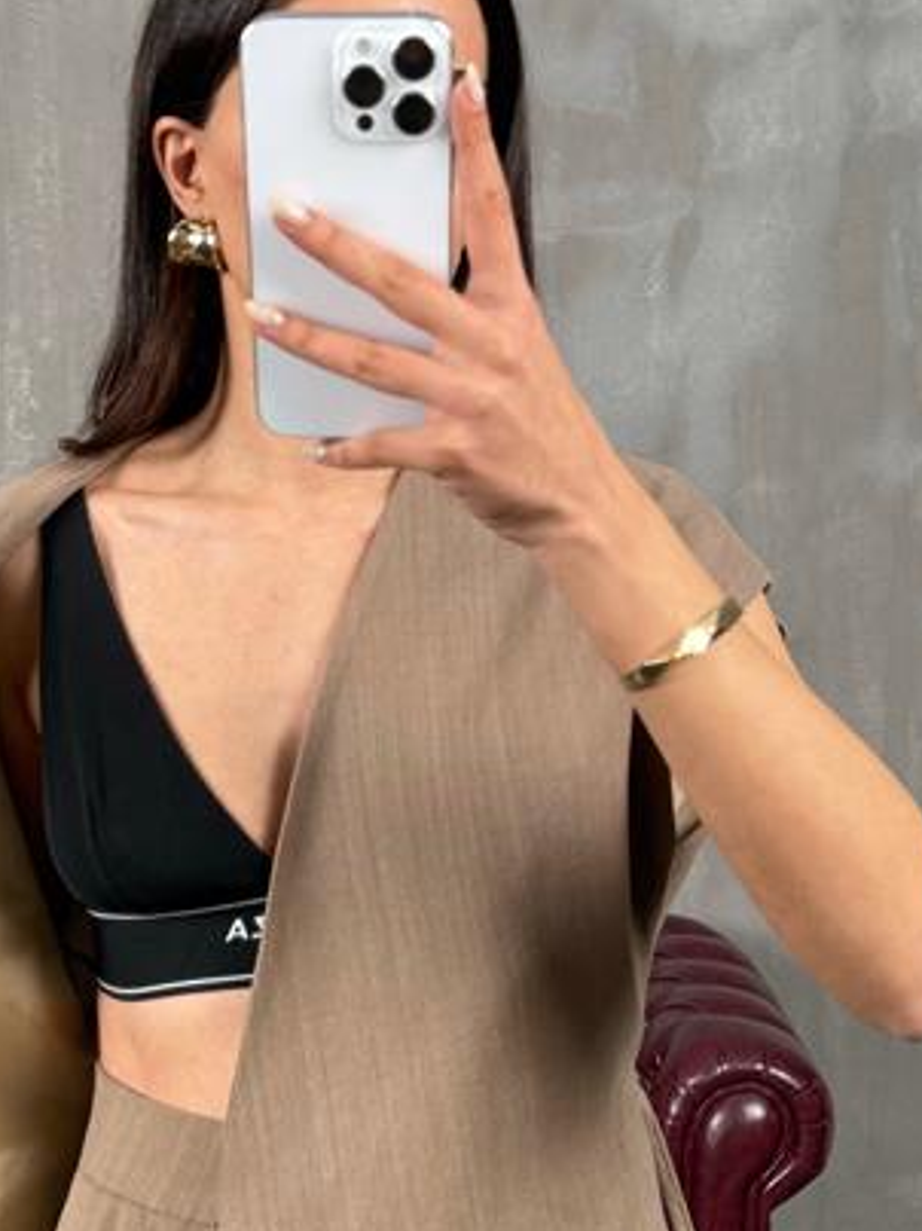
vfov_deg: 34.3
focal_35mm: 56
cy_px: 678
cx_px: 328
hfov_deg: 26.0
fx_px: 1990
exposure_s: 1/121
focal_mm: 6.76
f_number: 1.78
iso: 160
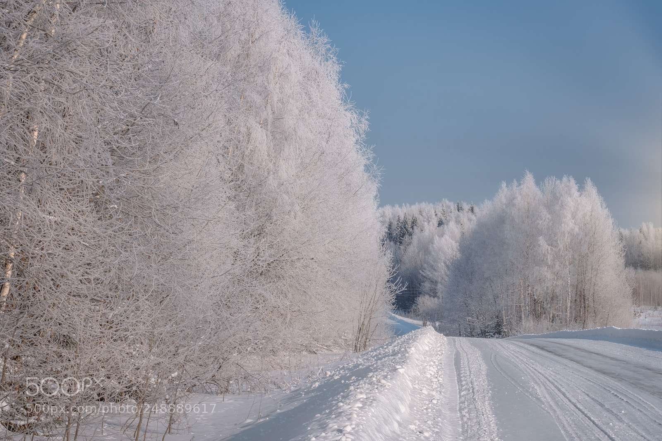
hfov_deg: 21.5
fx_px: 1746
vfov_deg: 14.4
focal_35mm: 95
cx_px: 331
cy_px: 220
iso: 400
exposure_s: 1/280
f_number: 16
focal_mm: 63.4
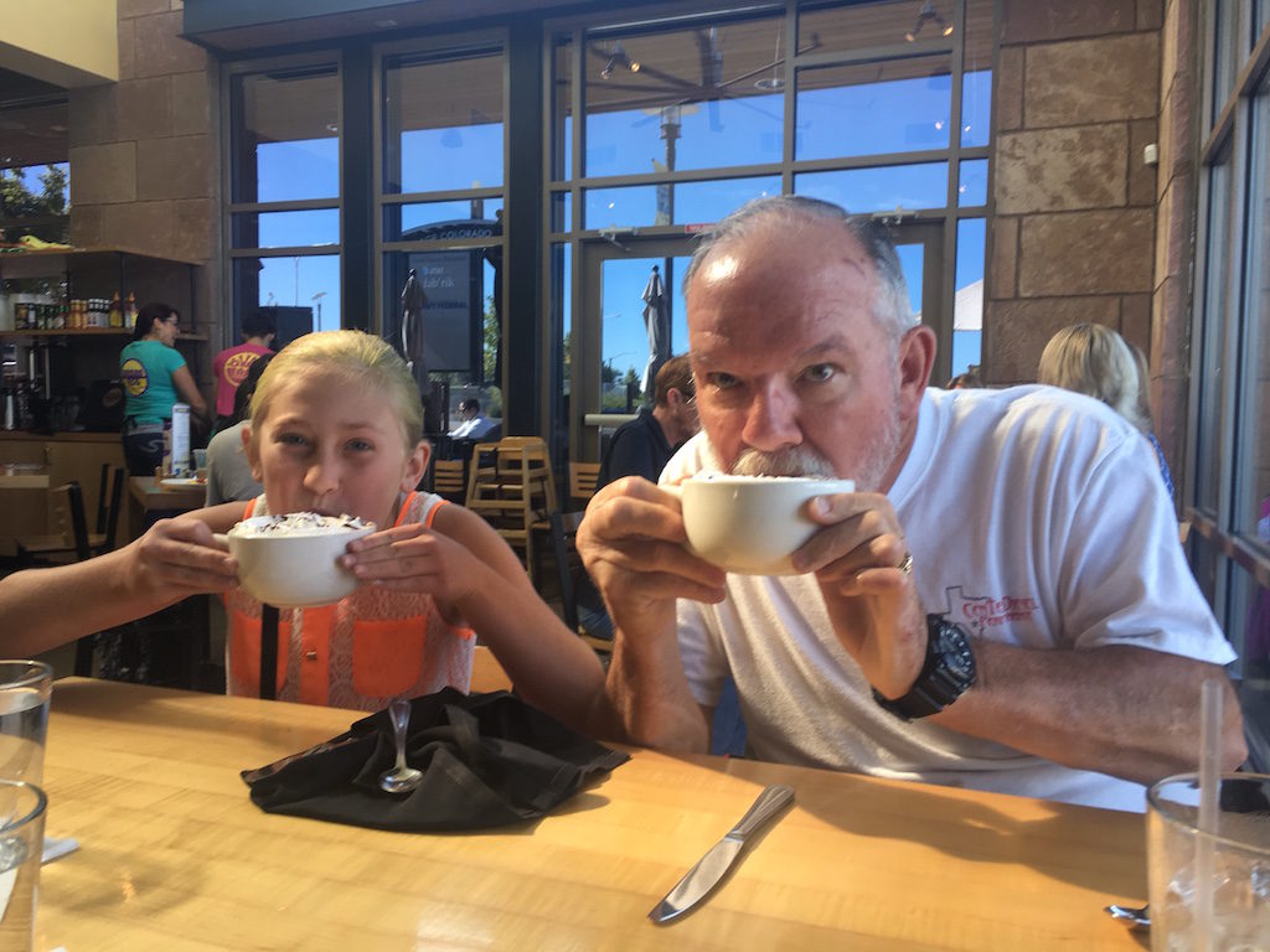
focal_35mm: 29
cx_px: 635
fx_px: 1064
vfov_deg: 48.2
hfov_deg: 61.7
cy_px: 476
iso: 25
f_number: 2.2
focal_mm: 4.15
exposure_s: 1/60
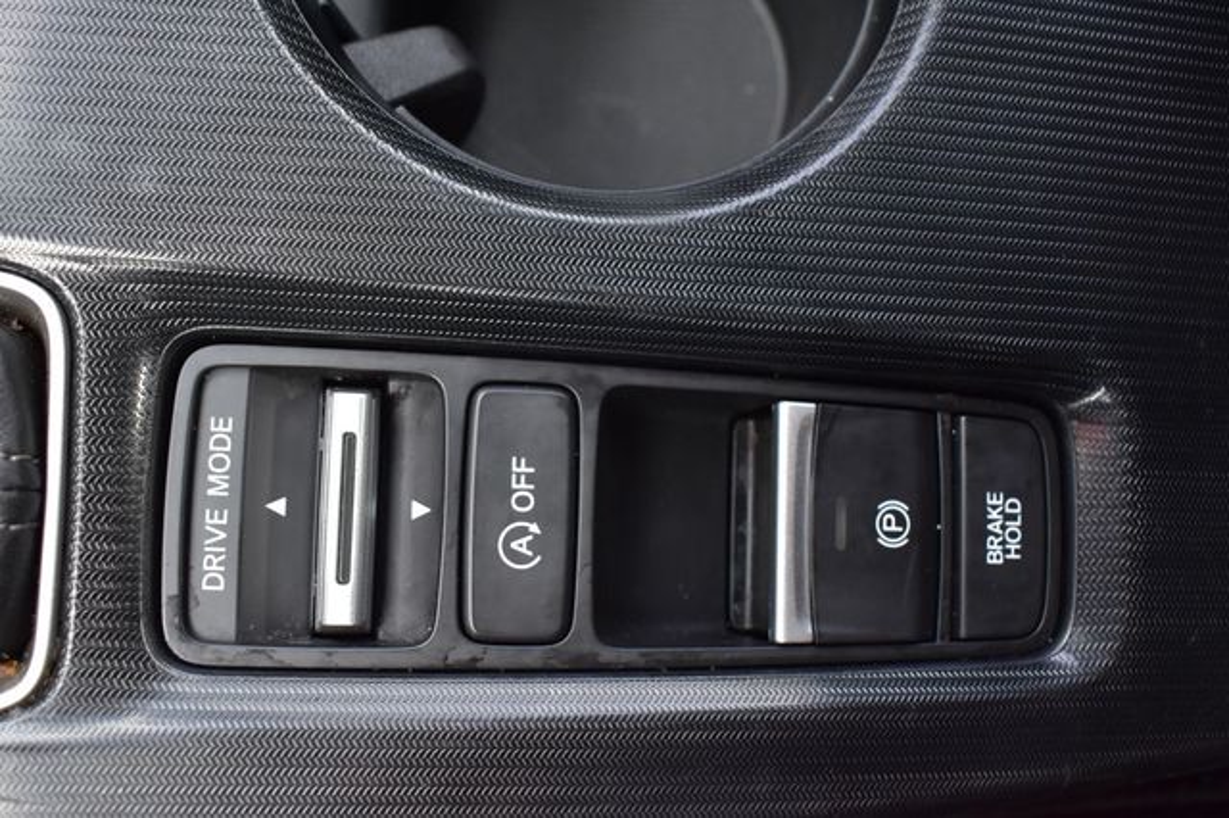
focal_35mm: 36
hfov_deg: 53.2
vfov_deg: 36.8
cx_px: 614
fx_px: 1228
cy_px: 409
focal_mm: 24
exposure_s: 1/15
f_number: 6.3
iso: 1100
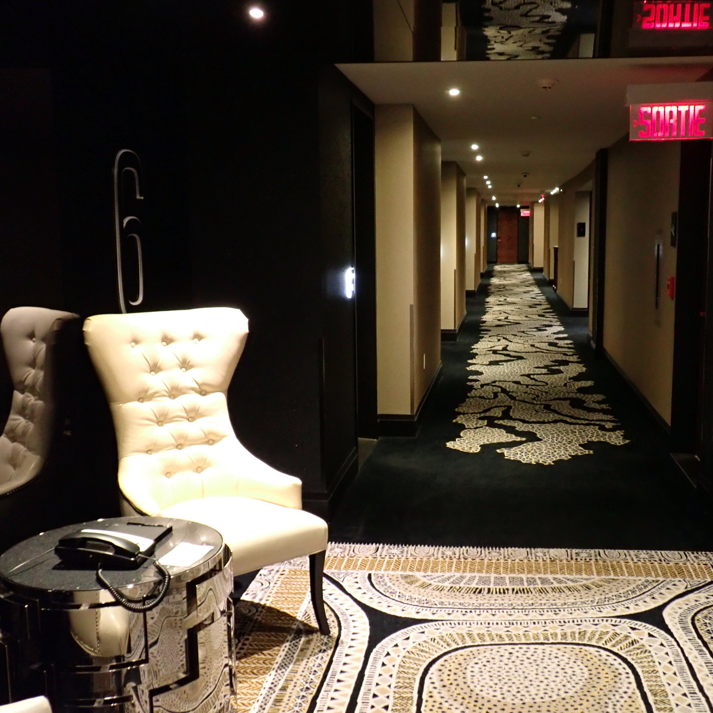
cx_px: 429
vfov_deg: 42.8
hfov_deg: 42.6
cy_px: 364
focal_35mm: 39
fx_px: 909
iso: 800
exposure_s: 1/15
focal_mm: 5.79
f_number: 2.4
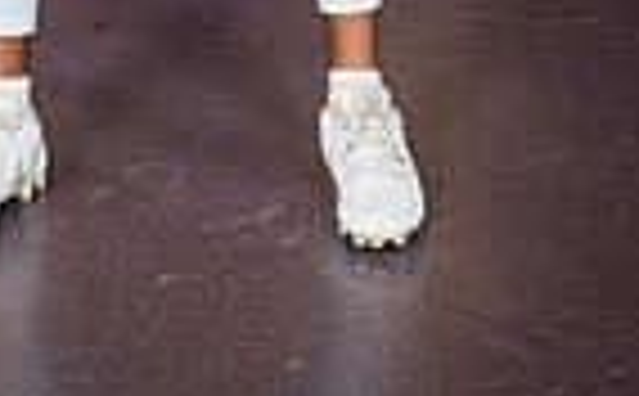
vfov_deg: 8.0
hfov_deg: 14.0
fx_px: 2589
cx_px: 194
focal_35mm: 149
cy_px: -585
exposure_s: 1/250
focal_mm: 46
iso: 800
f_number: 7.1
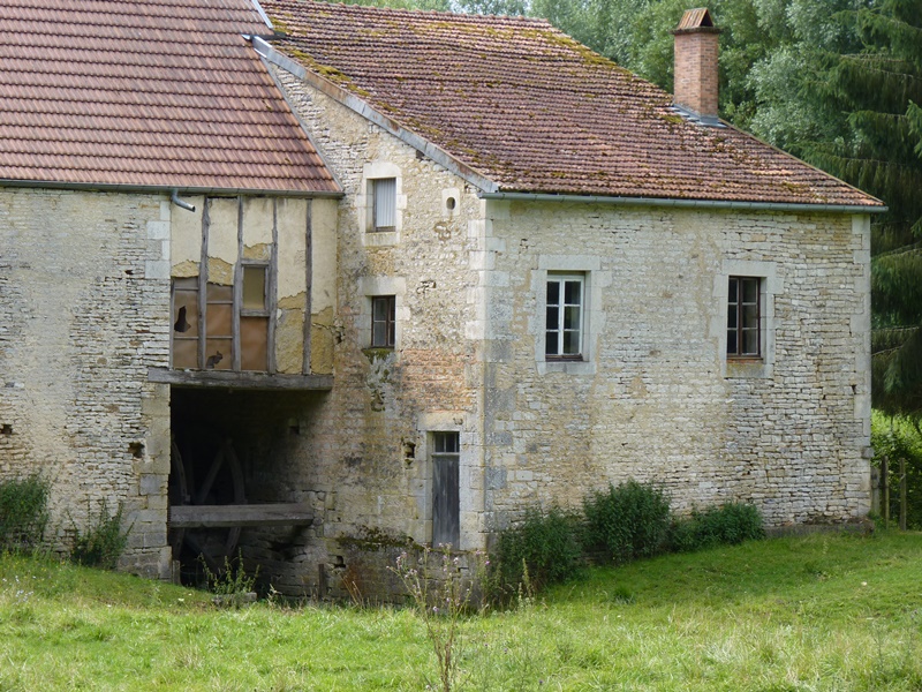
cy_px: 346
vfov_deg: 11.9
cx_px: 461
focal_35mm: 125
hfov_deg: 15.8
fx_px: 3329
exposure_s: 1/250
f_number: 4
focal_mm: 22.3
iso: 80
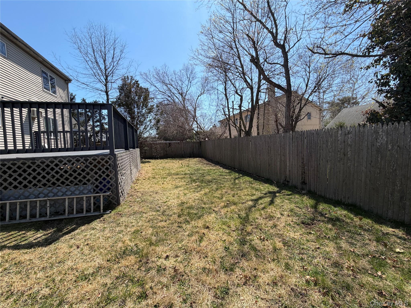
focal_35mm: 14
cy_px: 154
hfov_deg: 102.1
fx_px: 166
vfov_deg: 85.7
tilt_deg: -2.7
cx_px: 206
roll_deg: +2.2
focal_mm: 2.22
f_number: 2.2
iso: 32
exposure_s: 1/770
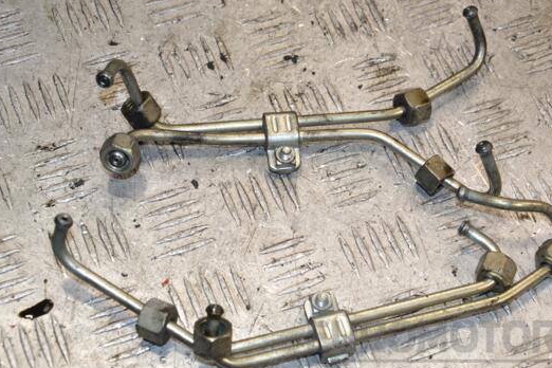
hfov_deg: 26.1
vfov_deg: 17.6
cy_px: 196
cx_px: 288
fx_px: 1189
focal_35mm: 78
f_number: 6.3
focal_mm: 45
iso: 800
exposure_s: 1/200
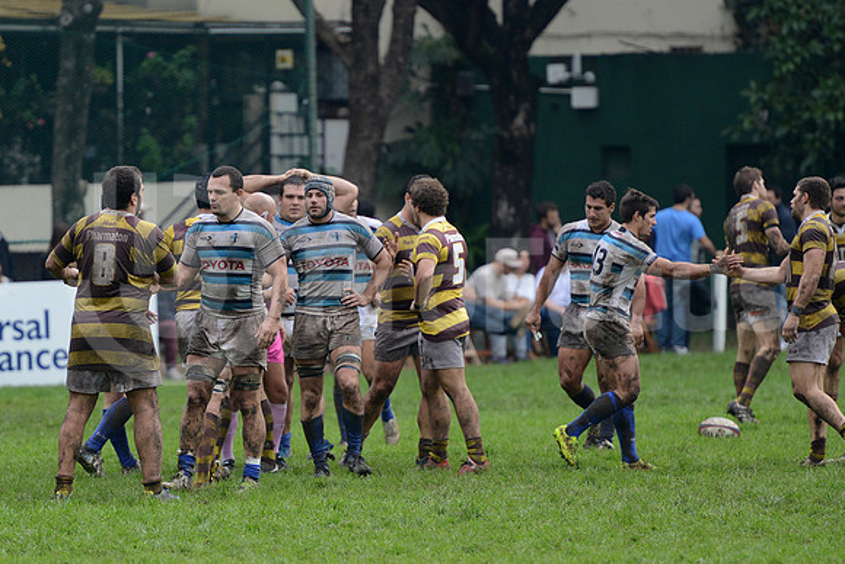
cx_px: 422
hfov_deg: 7.6
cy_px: 282
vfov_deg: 5.1
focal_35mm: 270
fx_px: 6339
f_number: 4
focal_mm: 270
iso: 1250
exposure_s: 1/500
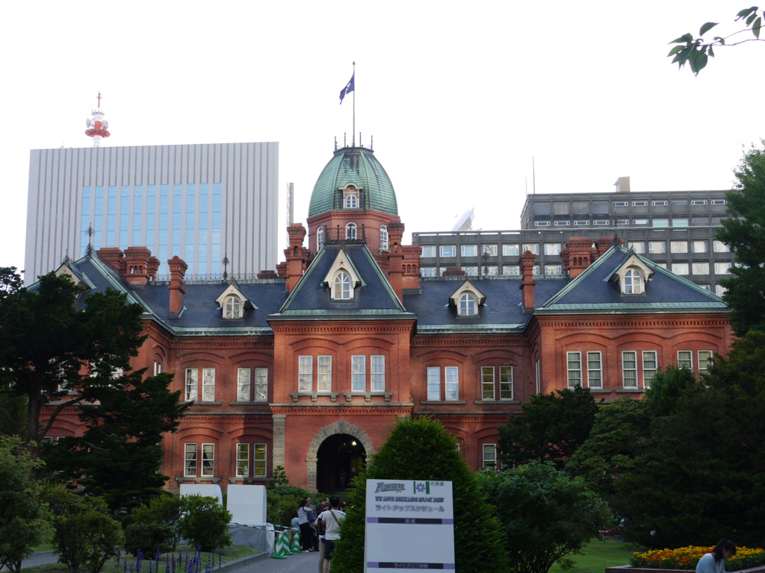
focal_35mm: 36
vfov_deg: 39.7
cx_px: 382
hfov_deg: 51.4
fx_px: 796
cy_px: 286
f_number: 5
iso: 100
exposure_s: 1/160
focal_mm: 18
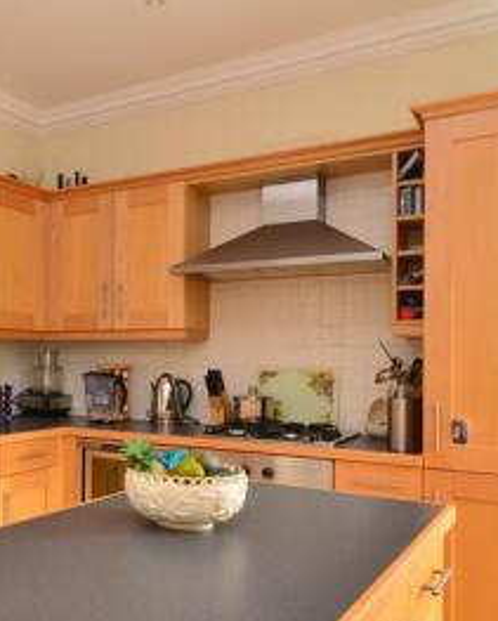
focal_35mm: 35
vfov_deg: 51.4
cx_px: 52
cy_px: 340
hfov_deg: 39.3
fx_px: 644
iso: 400
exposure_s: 1/6
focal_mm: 10
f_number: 7.1
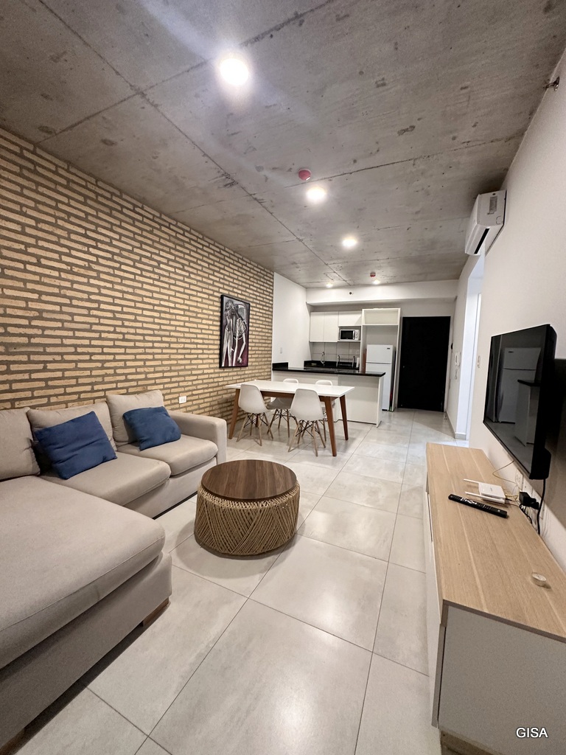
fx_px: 305
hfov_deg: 85.7
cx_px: 283
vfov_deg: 102.1
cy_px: 378
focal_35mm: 14
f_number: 2.2
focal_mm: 2.22
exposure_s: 1/50
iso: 320
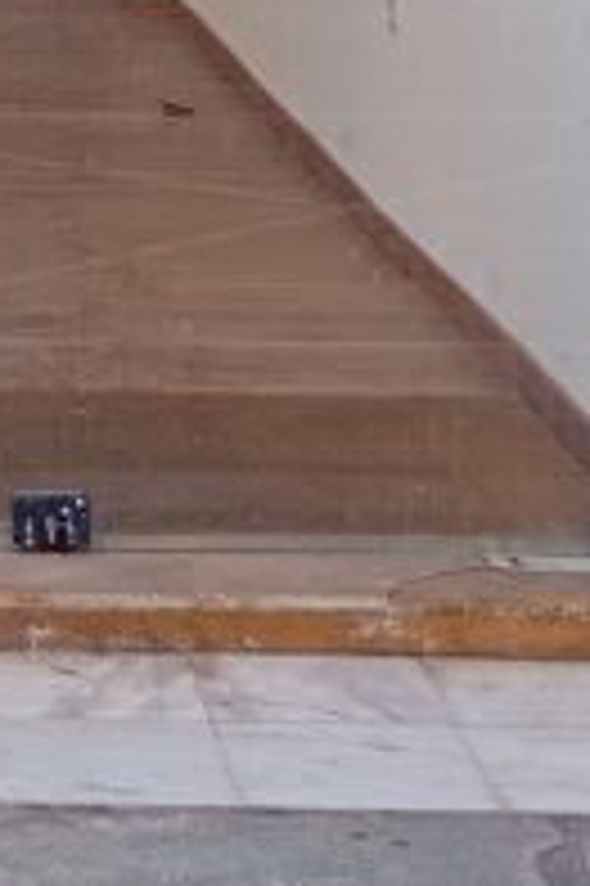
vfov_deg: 12.8
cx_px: -385
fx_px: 3644
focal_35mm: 148
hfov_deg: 8.9
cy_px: -612
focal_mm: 4.27
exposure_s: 1/100
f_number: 1.8
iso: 106
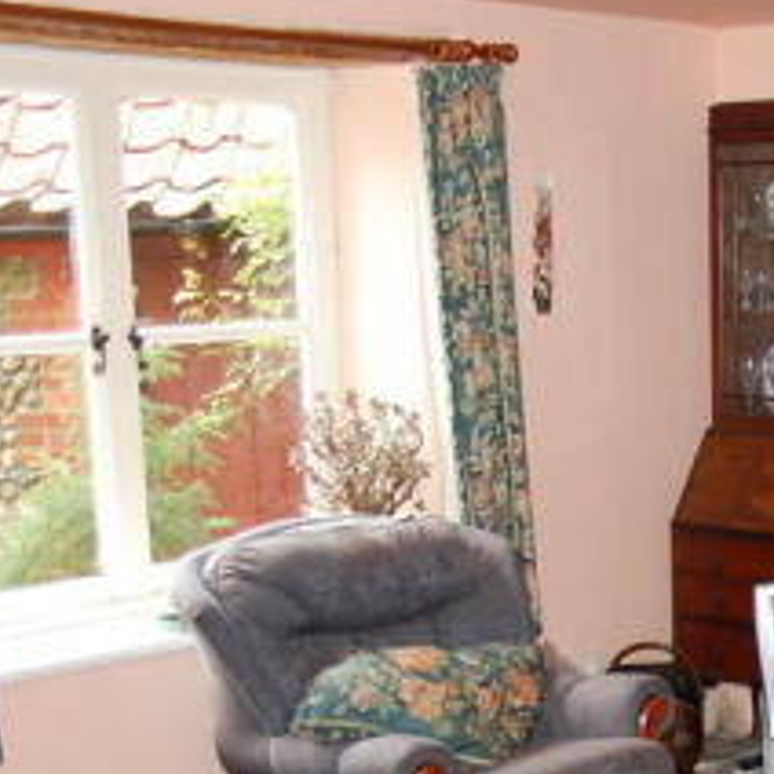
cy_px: 714
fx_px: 1796
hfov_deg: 23.1
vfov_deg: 23.6
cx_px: 811
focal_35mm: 71
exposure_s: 1/60
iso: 400
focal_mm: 18
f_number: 3.5
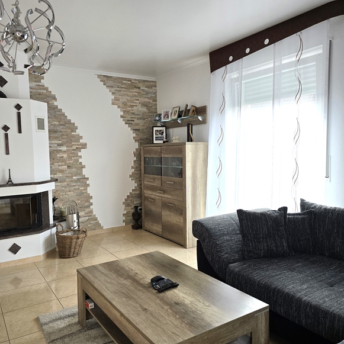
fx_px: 315
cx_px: 149
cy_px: 168
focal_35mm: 28
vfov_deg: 57.3
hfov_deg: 57.1
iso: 100
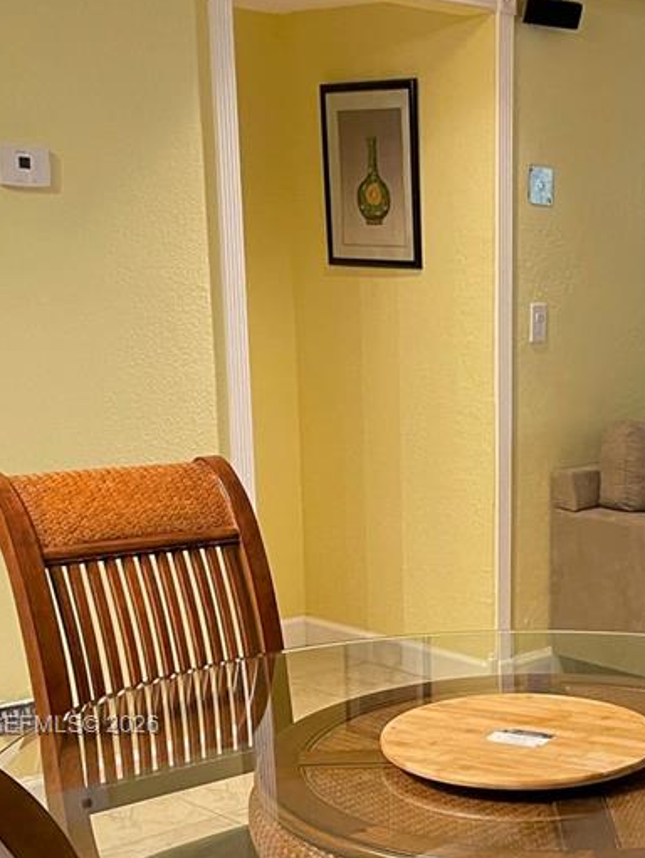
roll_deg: -1.7
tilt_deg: -18.7
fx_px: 1514
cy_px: 727
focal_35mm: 61
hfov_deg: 23.3
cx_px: 605
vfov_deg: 30.6
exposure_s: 1/60
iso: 400
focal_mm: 4.2
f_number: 1.6
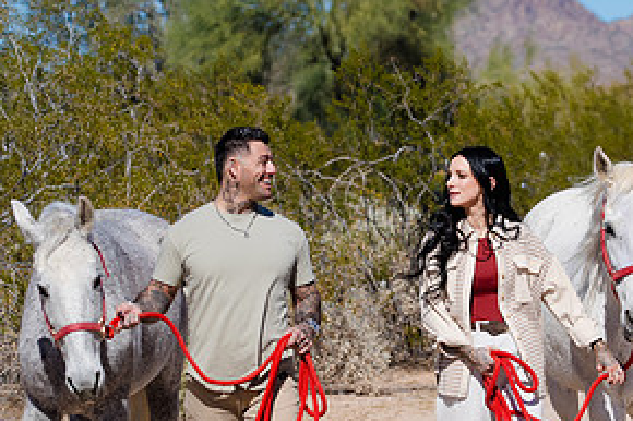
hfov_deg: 8.0
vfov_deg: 5.4
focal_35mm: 256
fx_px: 4499
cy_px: 278
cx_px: 476
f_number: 5.6
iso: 100
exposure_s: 1/800
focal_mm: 128
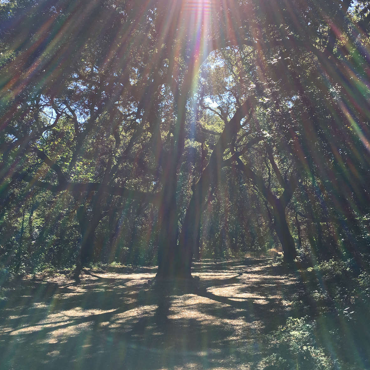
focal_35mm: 35
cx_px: 188
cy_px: 173
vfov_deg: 47.2
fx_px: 423
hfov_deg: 47.2
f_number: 2.2
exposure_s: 1/625
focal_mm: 4.15
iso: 25
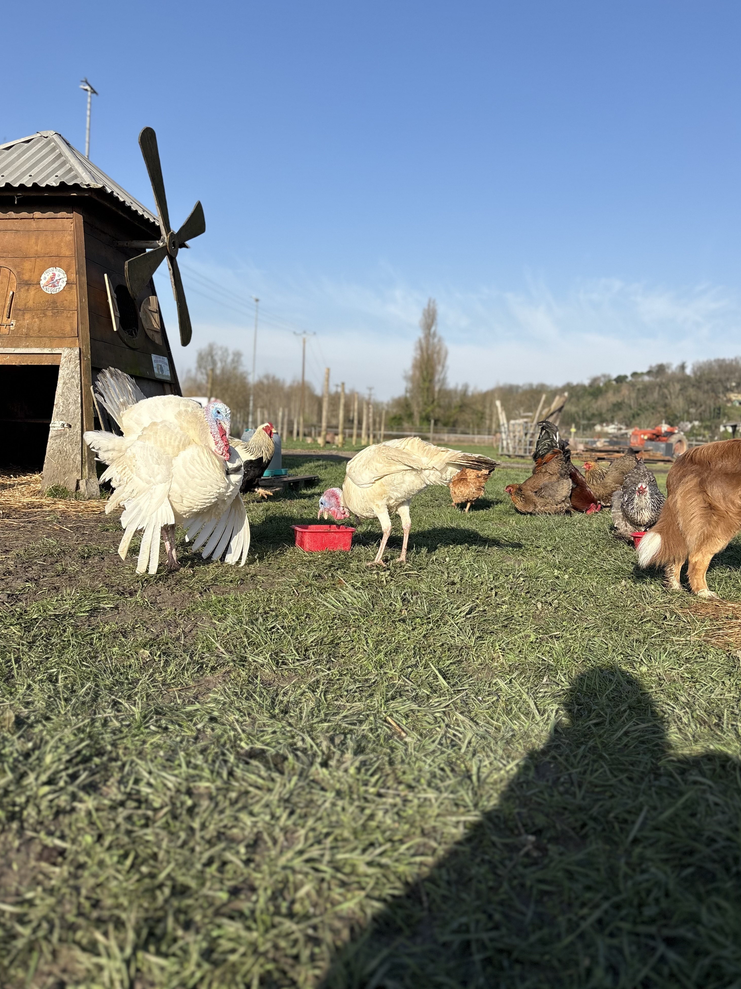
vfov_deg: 65.3
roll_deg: -3.4
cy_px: 477
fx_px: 771
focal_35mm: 27
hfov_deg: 51.4
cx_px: 372
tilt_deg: -3.6
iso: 50
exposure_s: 1/3125
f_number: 1.6
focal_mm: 5.96
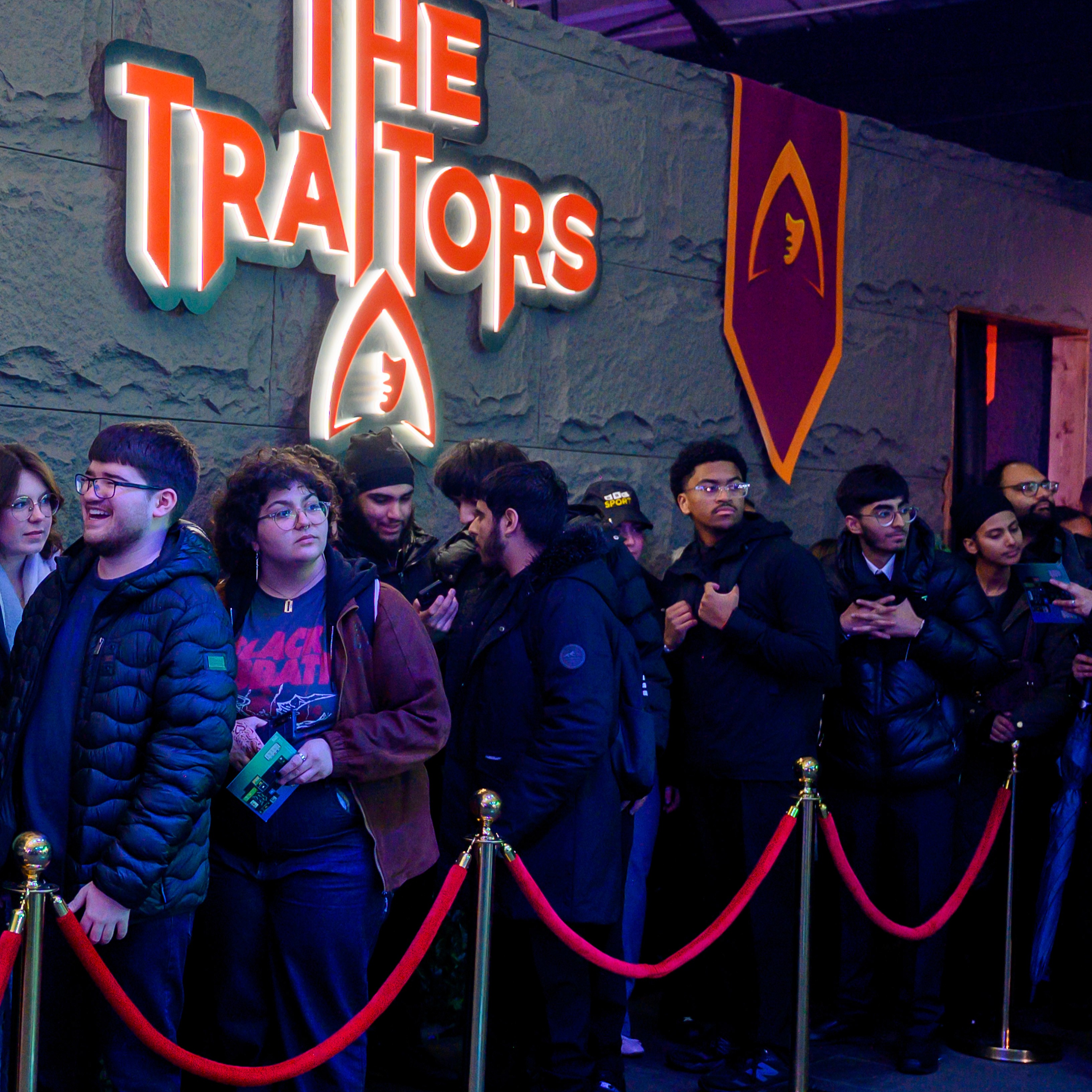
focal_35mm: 54
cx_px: 291
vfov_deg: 31.7
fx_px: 1919
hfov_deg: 31.3
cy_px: 495
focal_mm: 34.5
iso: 1600
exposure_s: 1/400
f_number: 2.8
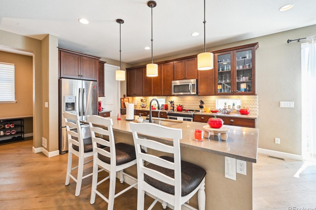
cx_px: 153
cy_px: 101
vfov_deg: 77.3
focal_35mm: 15
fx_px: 132
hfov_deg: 100.4
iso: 400
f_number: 10
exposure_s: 1/6
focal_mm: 14
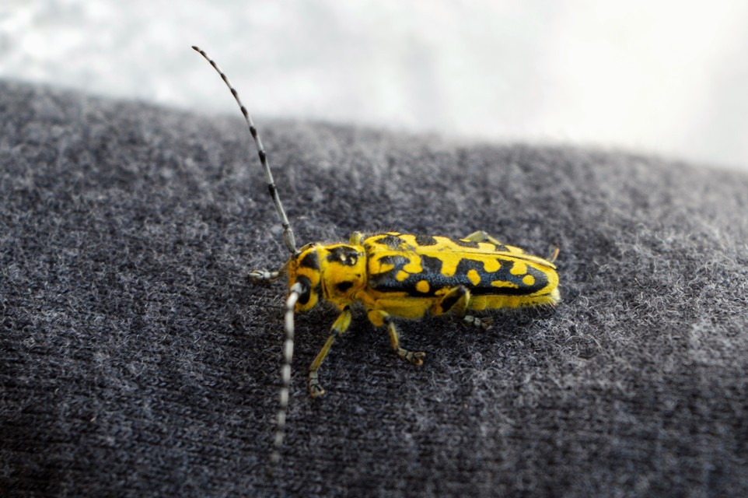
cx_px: 374
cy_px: 249
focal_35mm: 82
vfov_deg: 16.5
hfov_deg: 24.6
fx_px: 1713
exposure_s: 1/50
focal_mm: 55
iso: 400
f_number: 8
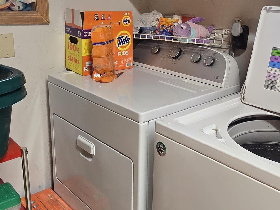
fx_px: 283
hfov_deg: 52.1
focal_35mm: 35
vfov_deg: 40.3
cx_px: 175
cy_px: 72
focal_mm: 2.2
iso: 160
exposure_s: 1/60
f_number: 2.2
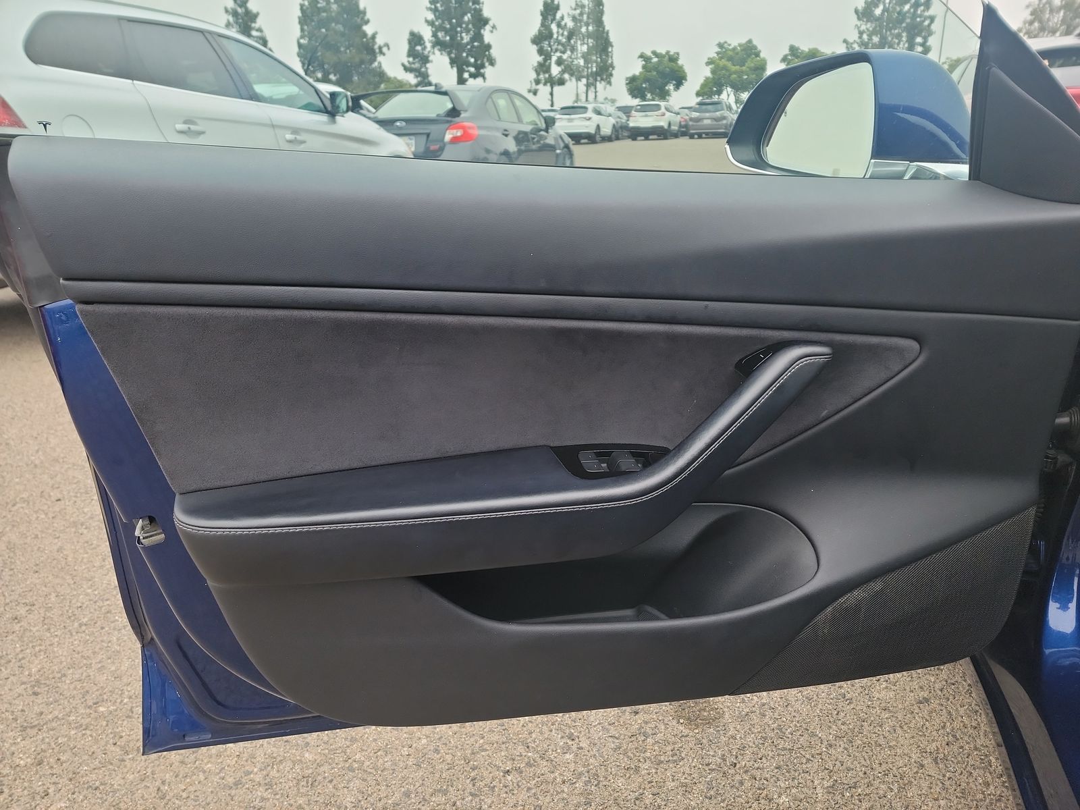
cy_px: 405
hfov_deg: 71.6
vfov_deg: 56.8
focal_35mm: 24
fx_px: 749
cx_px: 540
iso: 50
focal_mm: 6.7
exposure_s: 1/59
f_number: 1.8
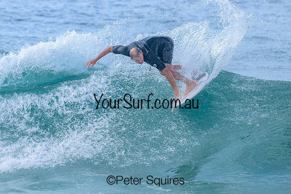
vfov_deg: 1.7
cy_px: 105
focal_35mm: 806
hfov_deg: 2.6
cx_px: 96
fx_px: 6513
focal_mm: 600
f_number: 11
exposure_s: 1/2000
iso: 1250
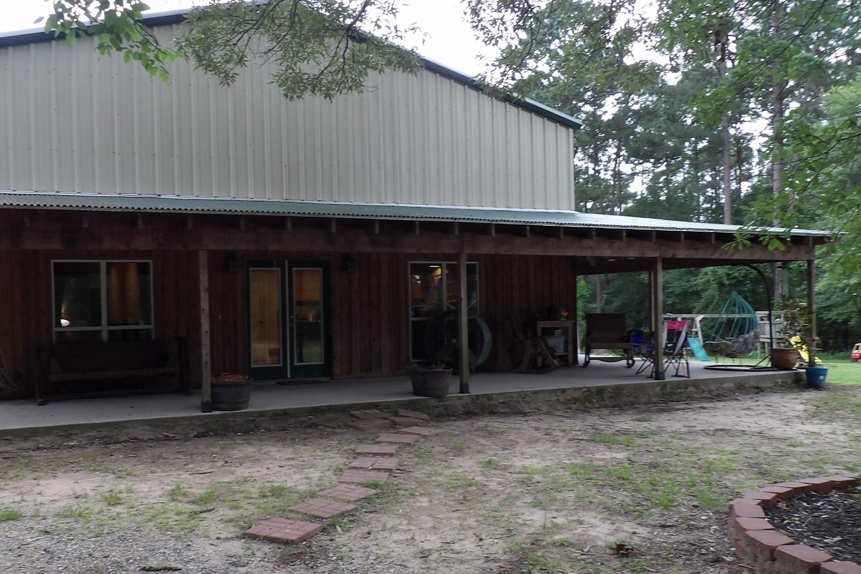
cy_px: 315
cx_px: 341
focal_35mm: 32
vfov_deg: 41.1
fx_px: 765
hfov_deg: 58.2
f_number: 3.2
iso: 120
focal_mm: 4.3
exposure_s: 1/33
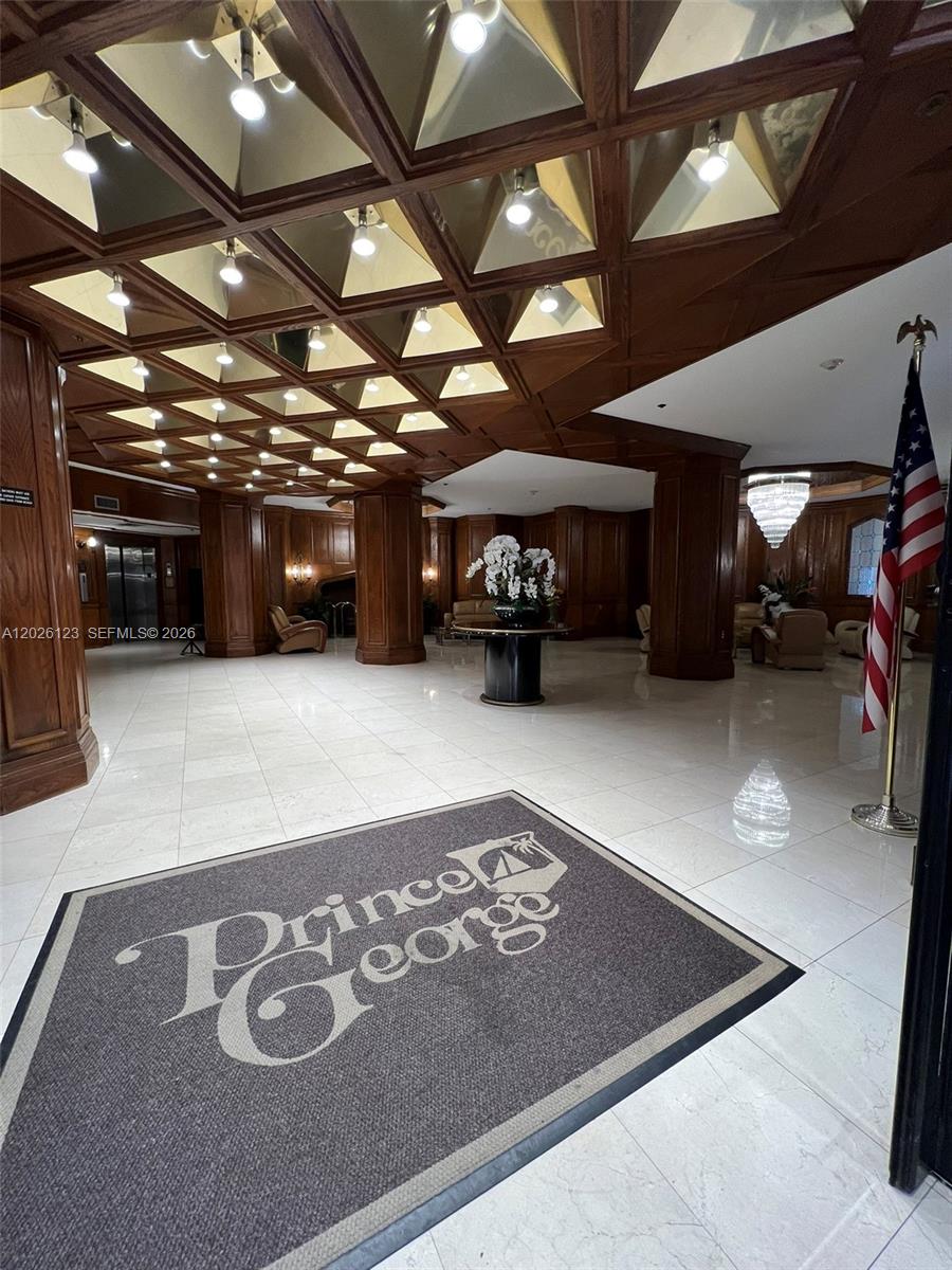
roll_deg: +0.7
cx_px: 476
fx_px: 477
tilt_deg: -5.0
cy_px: 635
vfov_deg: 106.2
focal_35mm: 13
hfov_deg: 89.9
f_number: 1.8
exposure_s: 1/120
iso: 160
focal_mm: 1.57
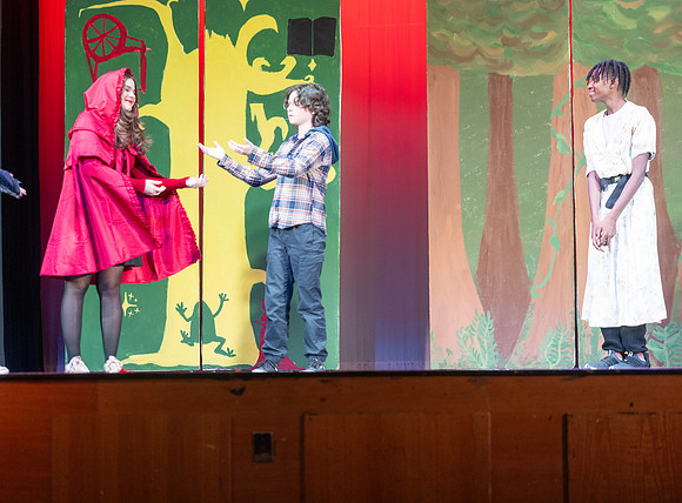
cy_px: 228
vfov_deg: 11.9
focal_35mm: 124
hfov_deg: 16.0
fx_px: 2419
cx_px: 329
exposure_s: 1/320
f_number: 2.8
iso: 900
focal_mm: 102
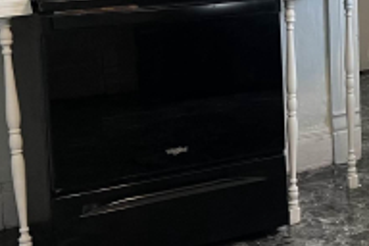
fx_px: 963
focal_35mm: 94
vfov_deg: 14.2
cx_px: 581
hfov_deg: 18.7
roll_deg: +0.2
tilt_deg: -5.6
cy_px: -27
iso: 100
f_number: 1.5
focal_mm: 5.7
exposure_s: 1/60
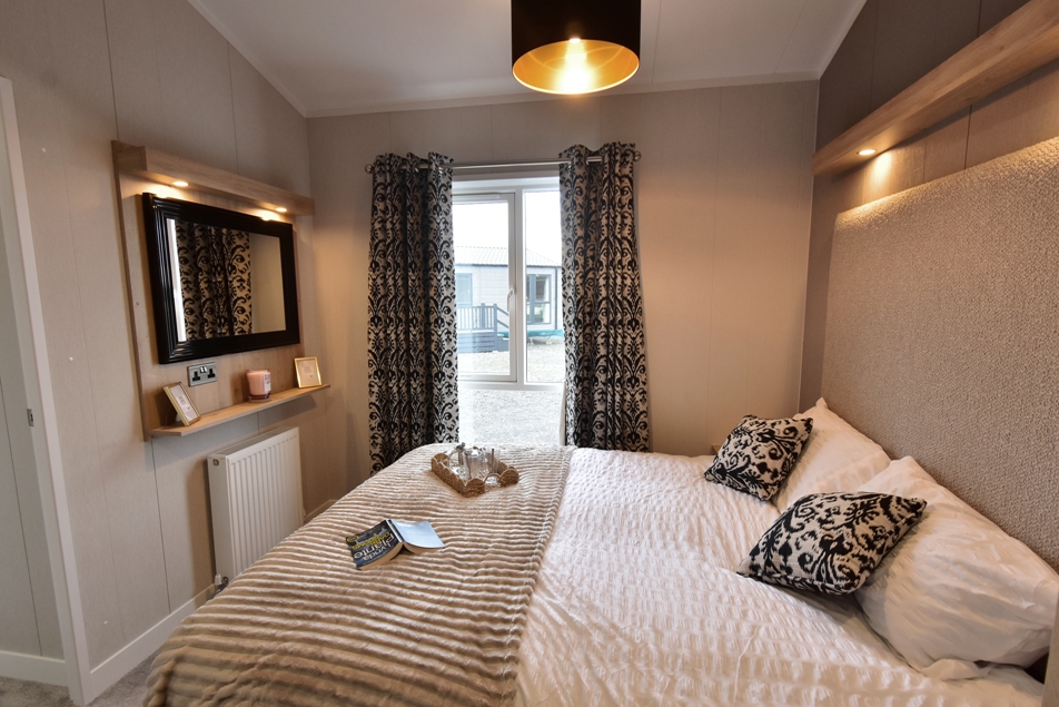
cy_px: 359
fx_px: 471
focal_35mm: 16
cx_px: 527
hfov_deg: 96.7
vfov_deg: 73.8
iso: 400
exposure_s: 1/50
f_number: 5.6
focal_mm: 10
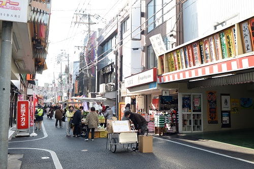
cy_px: 84
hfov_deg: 54.5
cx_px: 127
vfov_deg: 37.8
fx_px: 247
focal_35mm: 35
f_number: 8
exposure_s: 1/100
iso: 200
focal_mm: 35
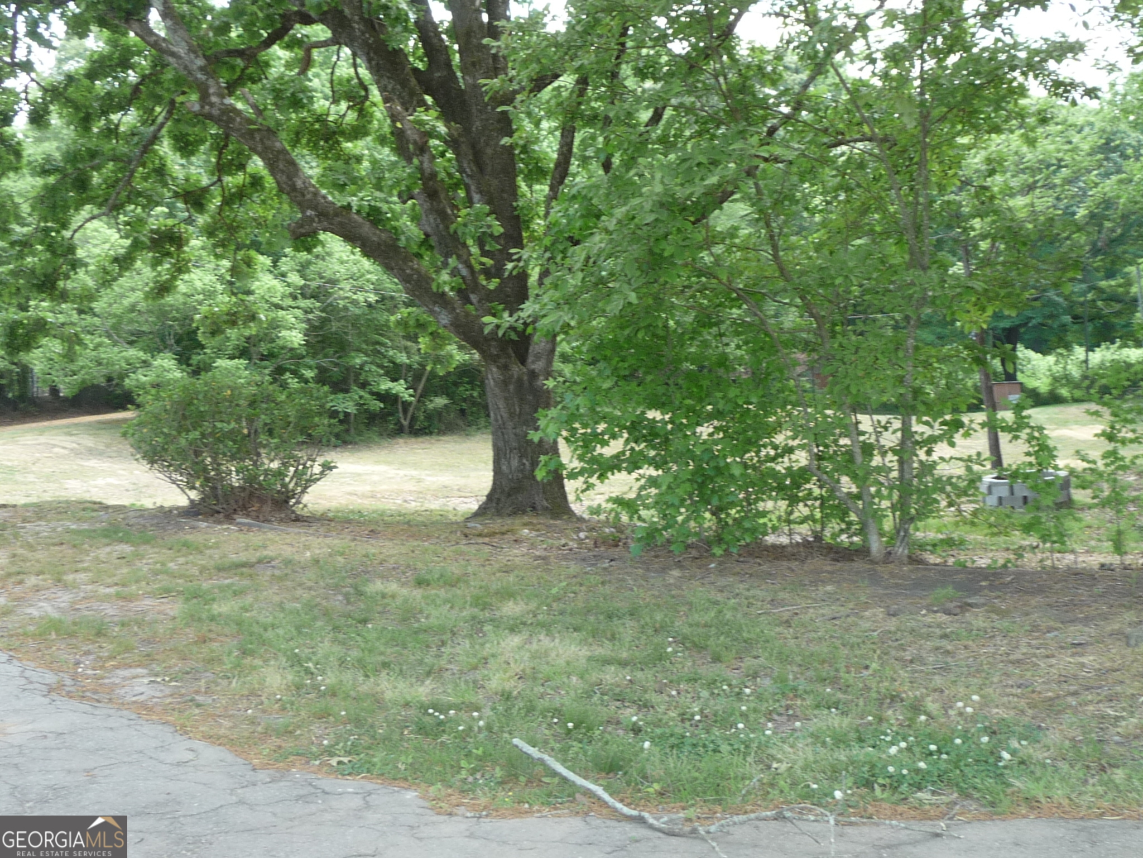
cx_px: 572
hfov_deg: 39.7
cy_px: 429
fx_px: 1585
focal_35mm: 48
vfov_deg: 30.3
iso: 100
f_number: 3.4
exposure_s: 1/80
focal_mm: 5
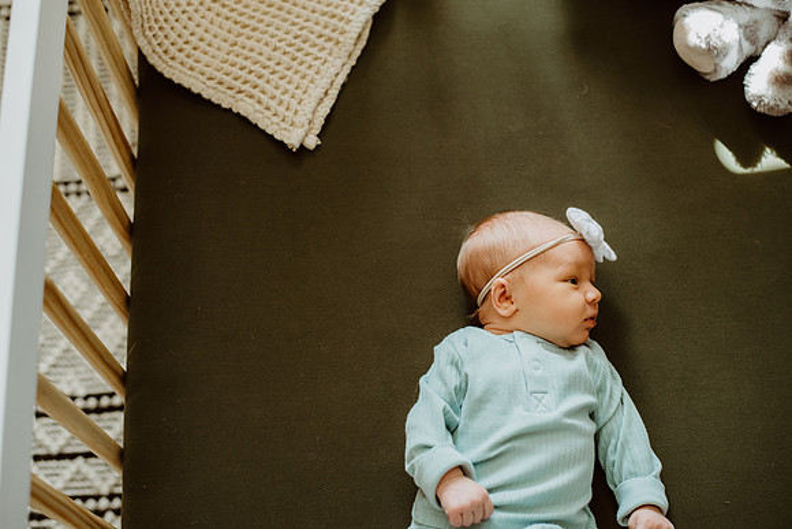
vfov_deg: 27.0
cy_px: 264
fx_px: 1100
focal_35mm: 50
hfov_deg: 39.6
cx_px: 396
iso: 1250
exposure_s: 1/200
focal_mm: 50
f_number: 2.8
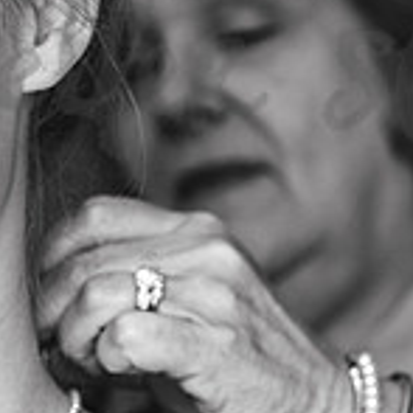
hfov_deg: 10.3
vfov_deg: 10.4
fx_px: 2268
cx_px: 3
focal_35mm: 168
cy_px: 51
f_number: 3.2
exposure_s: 1/160
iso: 500
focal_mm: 50
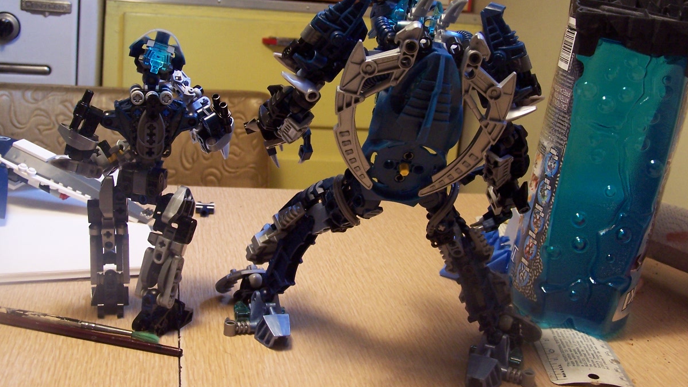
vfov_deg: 25.4
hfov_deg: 43.7
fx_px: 857
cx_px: 345
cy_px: 163
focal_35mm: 47
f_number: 2.8
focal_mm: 7.1
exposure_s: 1/8
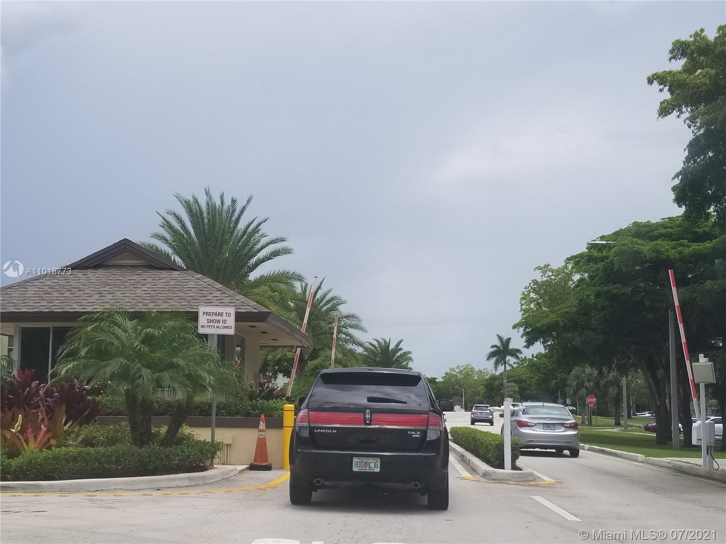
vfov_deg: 53.1
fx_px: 545
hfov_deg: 67.3
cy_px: 272
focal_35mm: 26
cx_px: 363
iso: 50
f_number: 1.7
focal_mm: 4.25
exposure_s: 1/2123
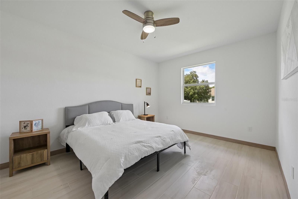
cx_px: 149
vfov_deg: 81.2
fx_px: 116
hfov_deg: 104.3
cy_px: 100
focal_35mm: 14
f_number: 8
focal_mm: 14
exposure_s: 1/60
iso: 400
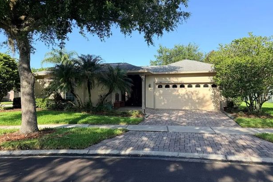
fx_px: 197
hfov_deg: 69.4
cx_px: 138
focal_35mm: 26
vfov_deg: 49.6
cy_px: 95
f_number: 1.78
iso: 80
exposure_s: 1/1949
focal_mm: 6.76
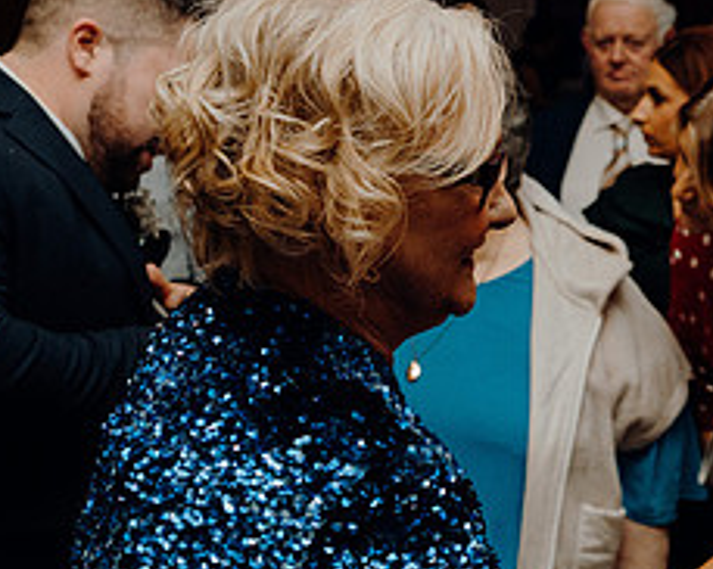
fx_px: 1202
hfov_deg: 32.2
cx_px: 560
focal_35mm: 57
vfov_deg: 26.5
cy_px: 372
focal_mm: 24
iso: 2500
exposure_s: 1/160
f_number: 3.5
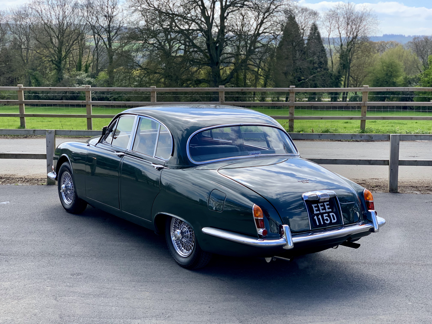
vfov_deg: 28.0
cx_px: 216
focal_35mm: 52
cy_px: 162
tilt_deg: -8.6
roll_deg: -0.4
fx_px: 649
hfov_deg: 36.8
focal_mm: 6
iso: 16
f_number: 2.4
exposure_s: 1/318
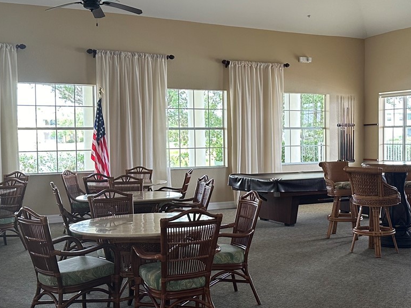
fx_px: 594
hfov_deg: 37.8
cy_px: 161
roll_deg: +0.3
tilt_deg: -2.2
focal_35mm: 50
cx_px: 268
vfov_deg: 29.1
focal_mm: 6.86
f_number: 1.78
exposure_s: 1/121
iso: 160
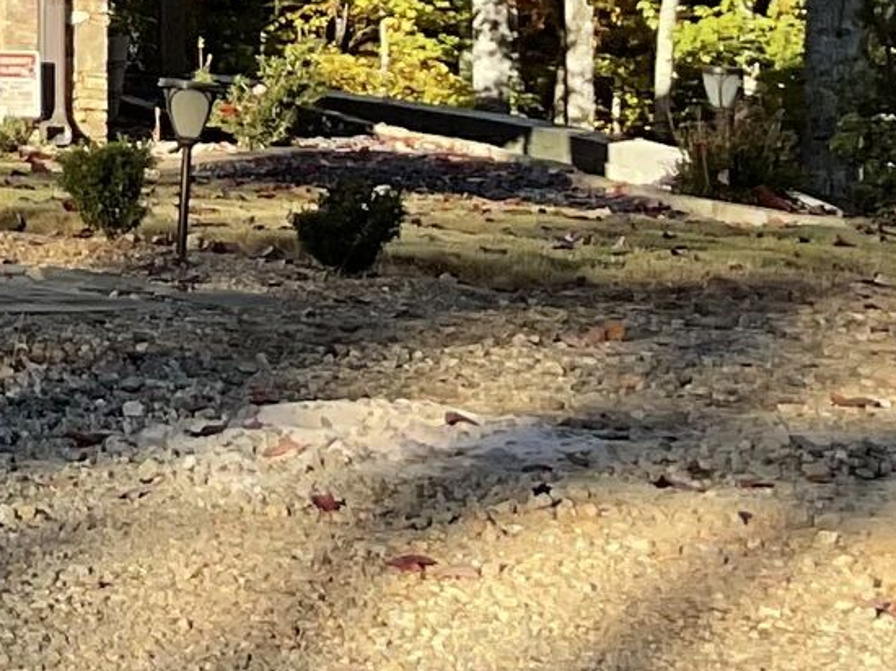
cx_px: -855
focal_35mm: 162
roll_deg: -1.5
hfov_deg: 11.1
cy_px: -466
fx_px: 4191
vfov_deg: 8.8
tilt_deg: +3.2
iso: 16
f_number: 1.8
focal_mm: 3
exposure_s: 1/842
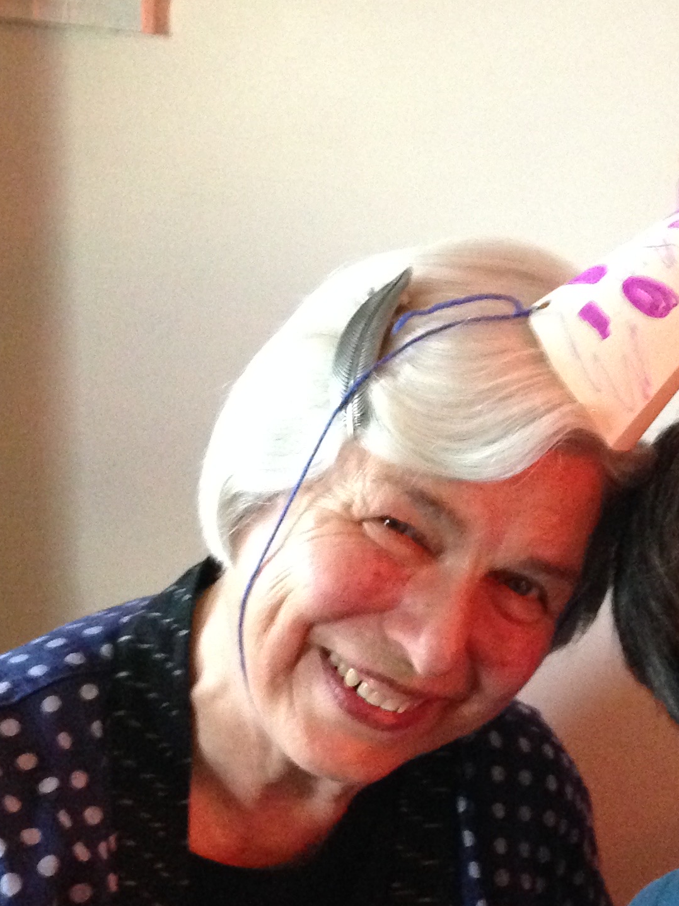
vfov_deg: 25.7
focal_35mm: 75
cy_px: 671
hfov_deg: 19.1
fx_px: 1962
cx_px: 690
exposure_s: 1/17
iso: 640
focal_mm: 4.12
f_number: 2.4
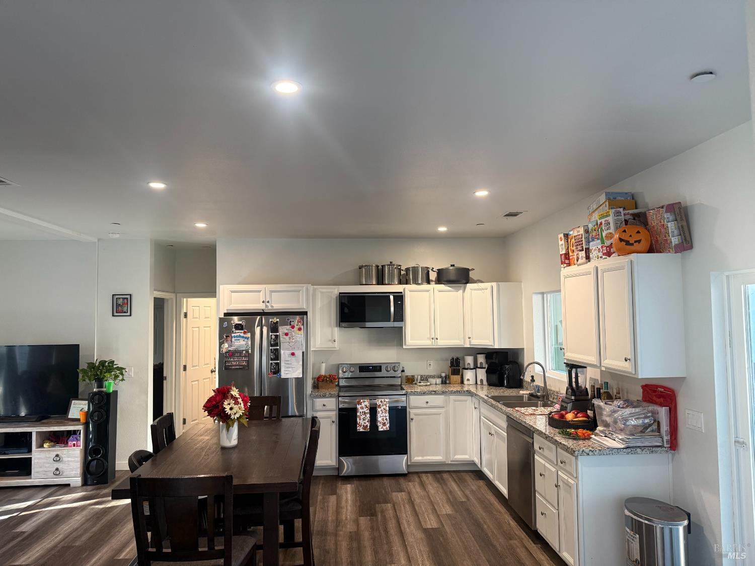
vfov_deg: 56.8
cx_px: 378
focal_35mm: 24
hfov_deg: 71.6
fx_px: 523
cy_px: 283
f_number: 1.78
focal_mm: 6.76
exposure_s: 1/60
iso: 250
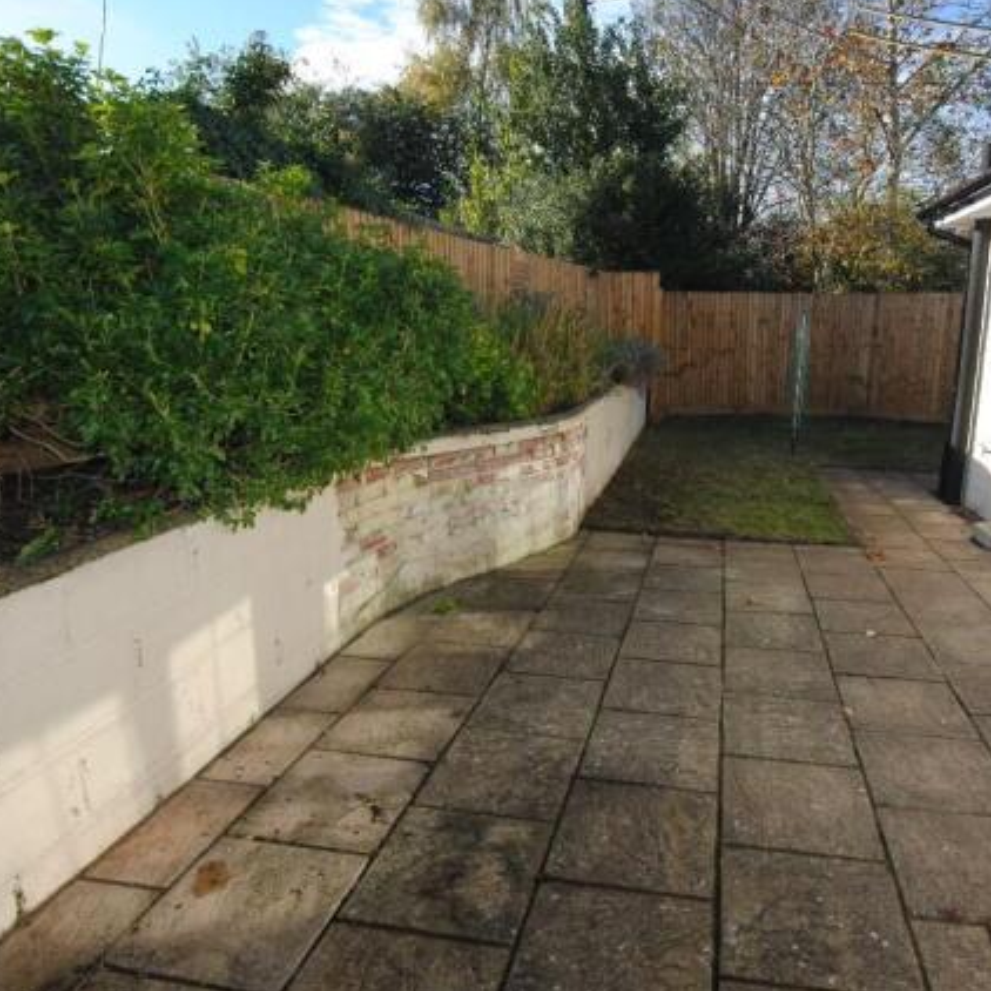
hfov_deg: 69.7
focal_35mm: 22
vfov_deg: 70.5
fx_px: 701
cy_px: 504
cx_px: 598
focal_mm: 11
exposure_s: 1/200
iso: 100
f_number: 6.3
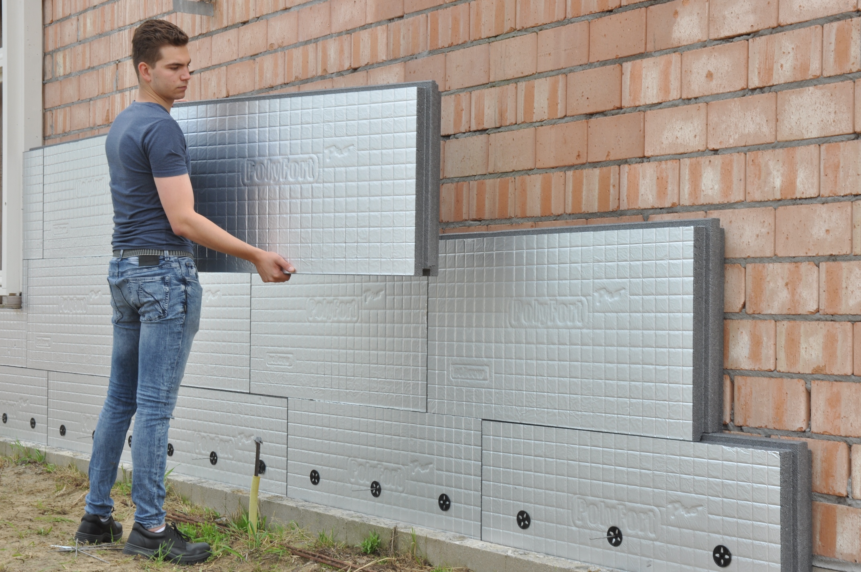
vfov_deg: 22.6
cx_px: 430
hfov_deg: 33.4
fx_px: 1433
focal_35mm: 60
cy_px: 286
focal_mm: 40
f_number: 14
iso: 200
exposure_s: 1/40
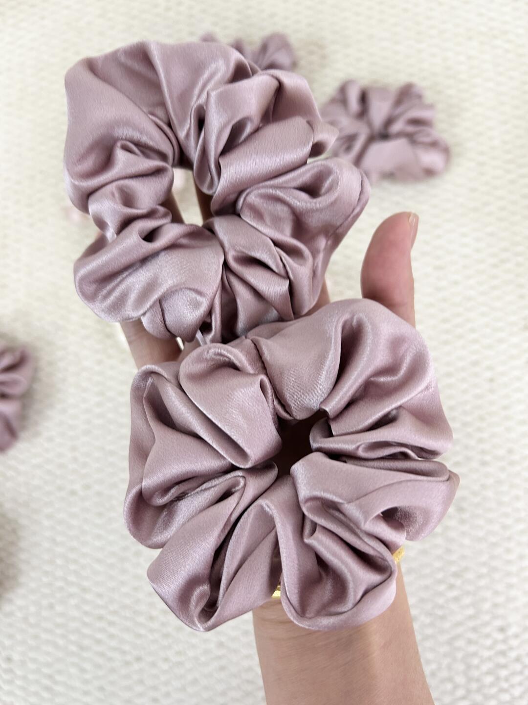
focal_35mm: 26
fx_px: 529
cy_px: 352
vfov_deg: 67.3
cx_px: 264
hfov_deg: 53.1
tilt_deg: -82.1
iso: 200
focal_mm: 5.7
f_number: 1.5
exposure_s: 1/50
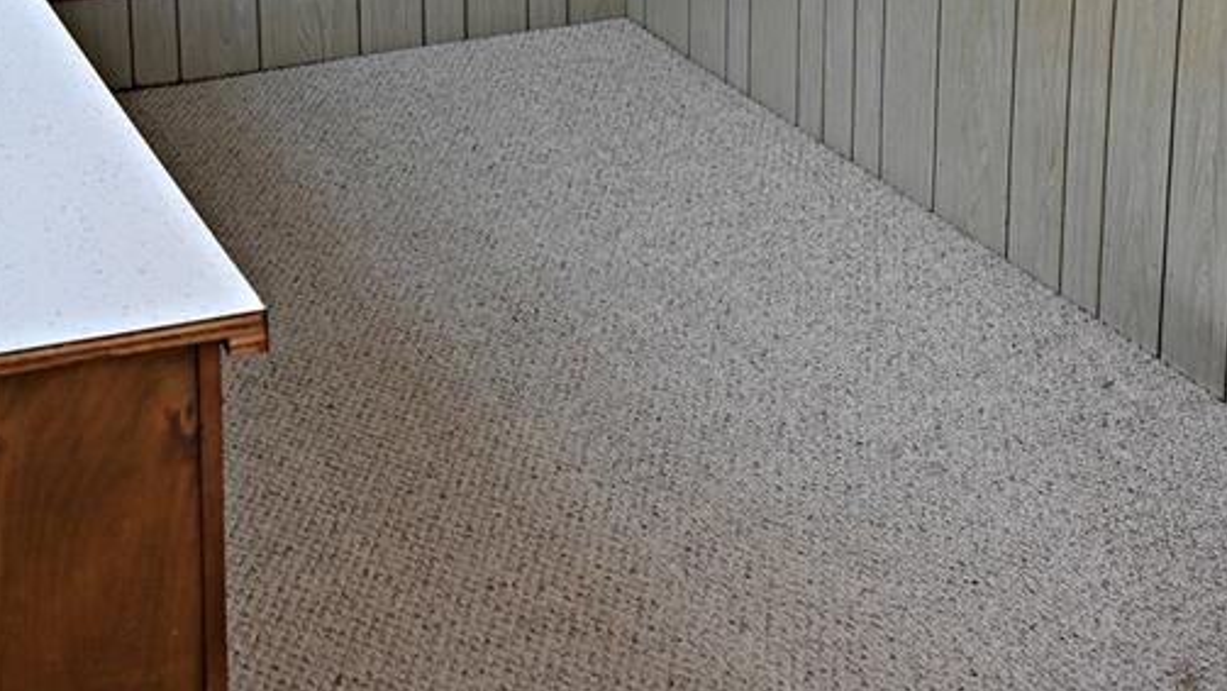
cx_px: 610
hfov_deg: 32.4
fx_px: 2108
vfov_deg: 17.6
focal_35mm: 65
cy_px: -166
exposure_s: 1/125
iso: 800
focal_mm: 27
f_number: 5.6
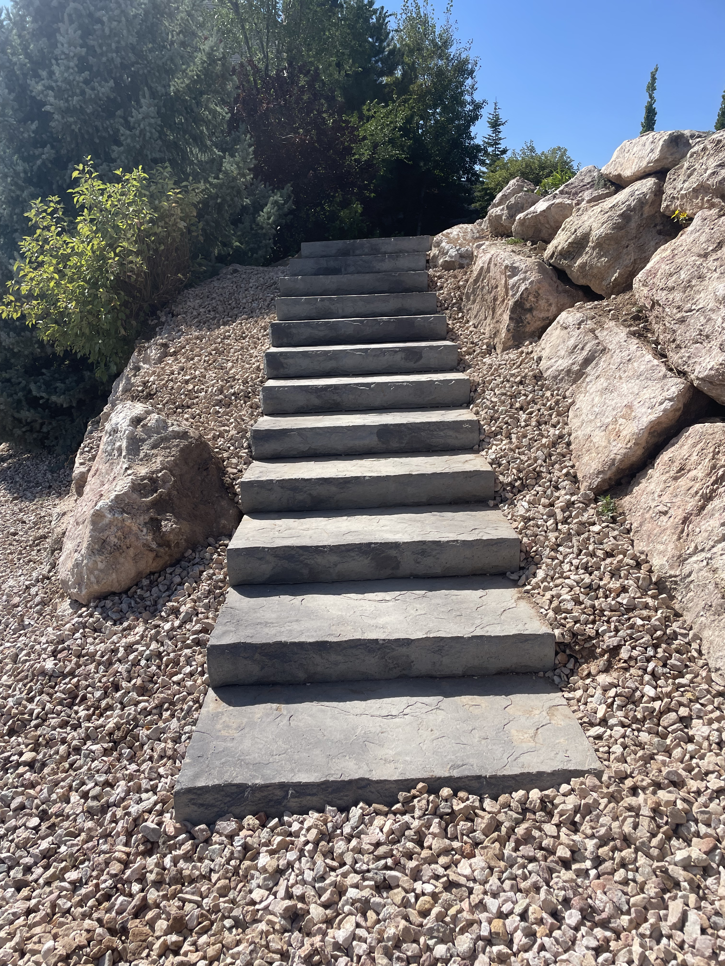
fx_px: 726
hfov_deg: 53.1
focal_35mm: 26
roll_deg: +0.8
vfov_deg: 67.3
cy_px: 483
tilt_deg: -10.5
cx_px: 362
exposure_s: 1/4000
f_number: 1.6
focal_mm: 4.2
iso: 32
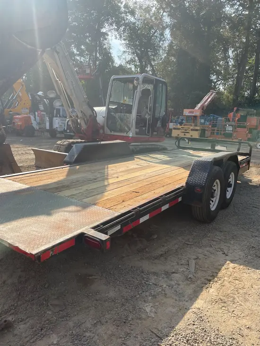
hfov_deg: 53.1
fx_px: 260
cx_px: 130
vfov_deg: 67.3
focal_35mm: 26
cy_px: 173
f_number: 1.6
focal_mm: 4.2
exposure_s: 1/3125
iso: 50
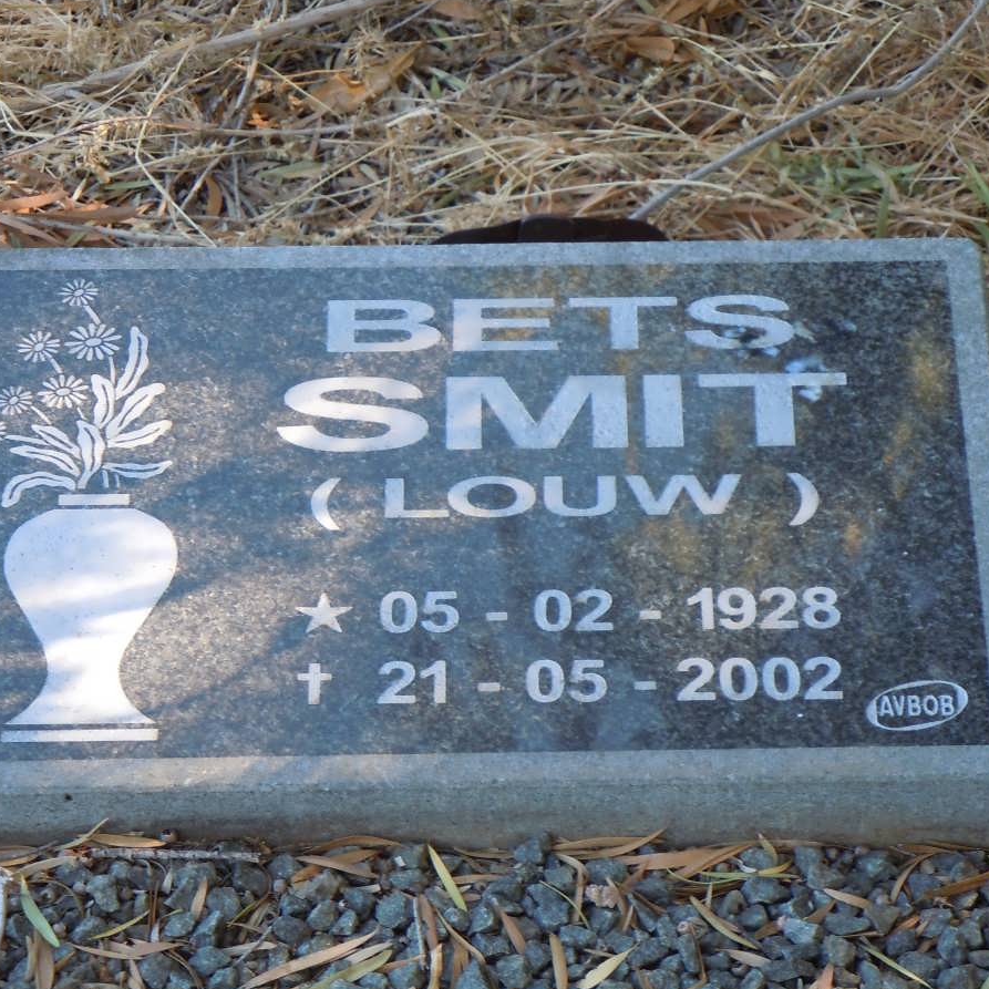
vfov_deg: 11.1
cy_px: 494
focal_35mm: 158
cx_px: 427
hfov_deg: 11.1
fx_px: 5107
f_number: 4.6
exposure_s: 1/80
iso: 200
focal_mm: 24
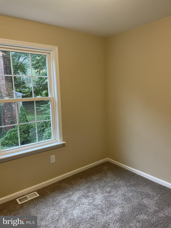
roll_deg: +2.5
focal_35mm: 26
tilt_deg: -2.0
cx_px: 86
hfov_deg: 53.1
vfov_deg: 67.3
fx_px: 171
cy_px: 114
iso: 125
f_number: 1.6
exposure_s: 1/60
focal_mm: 4.2
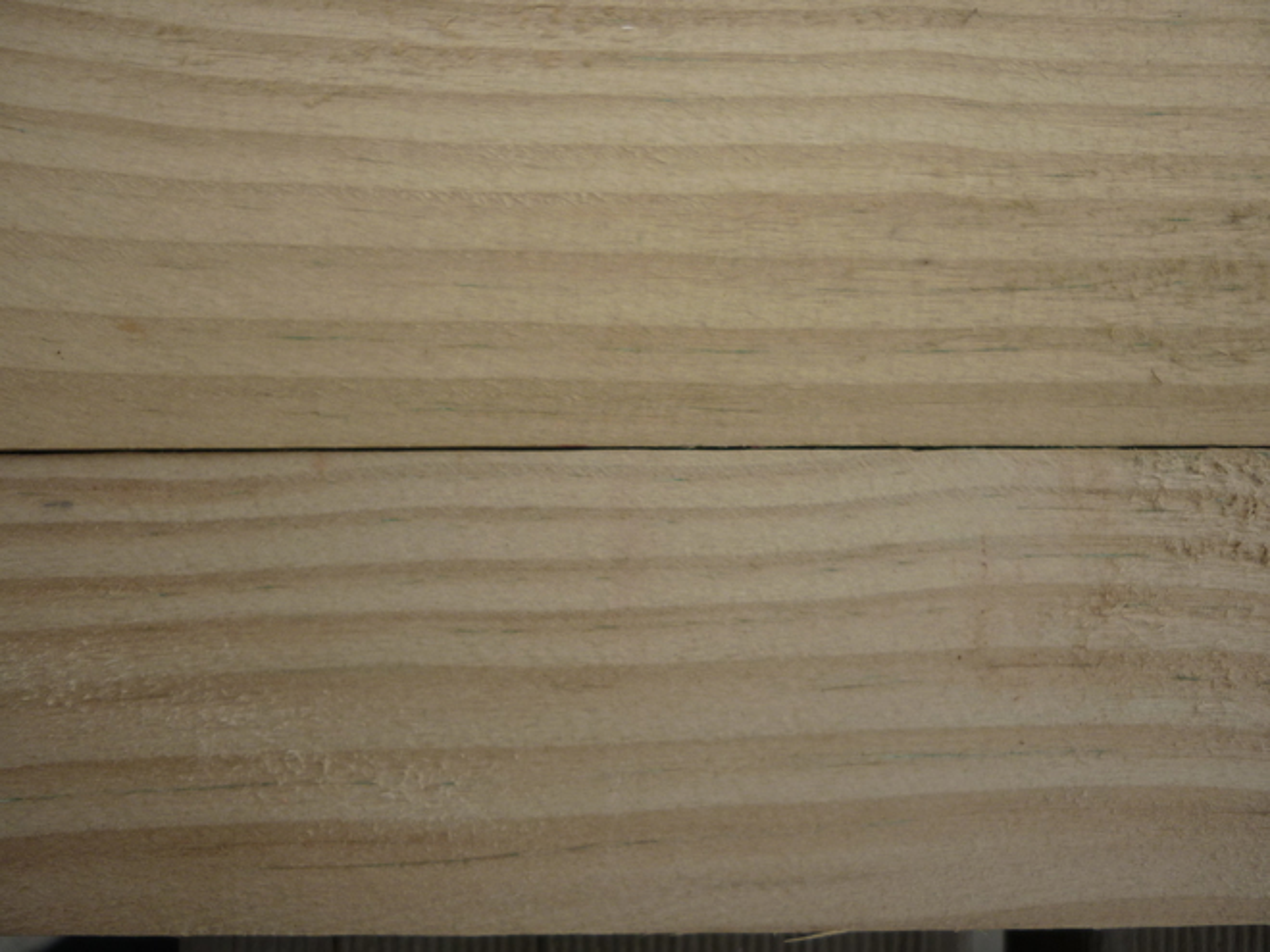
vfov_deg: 42.9
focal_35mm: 33
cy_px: 476
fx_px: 1211
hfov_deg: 55.4
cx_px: 635
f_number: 2.8
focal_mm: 5.5
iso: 80
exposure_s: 1/500
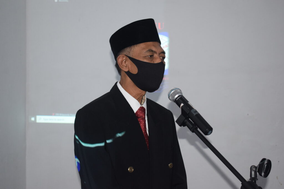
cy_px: 94
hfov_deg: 28.1
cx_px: 142
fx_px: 568
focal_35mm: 72
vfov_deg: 18.9
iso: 1250
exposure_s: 1/60
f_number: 5.3
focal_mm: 48
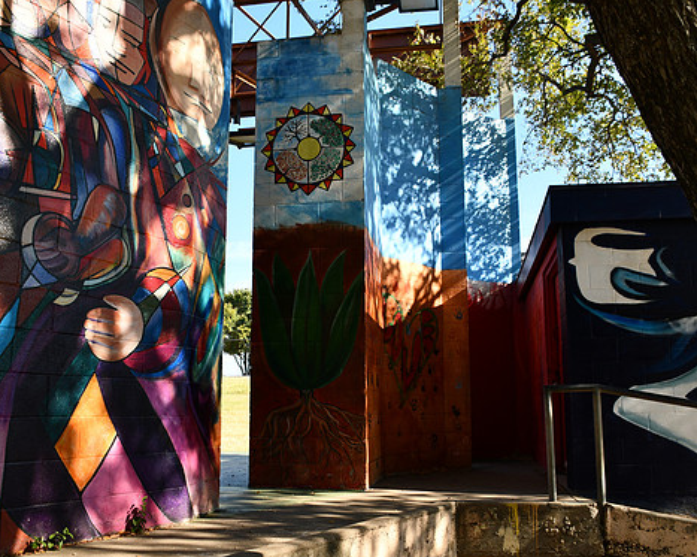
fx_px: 722
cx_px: 355
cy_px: 271
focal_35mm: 35
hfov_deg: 51.6
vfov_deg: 42.2
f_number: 7.1
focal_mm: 20
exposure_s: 1/250
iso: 200
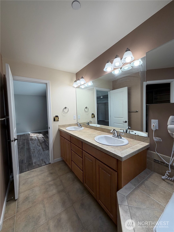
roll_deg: +2.1
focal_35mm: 14
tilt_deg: -2.1
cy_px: 116
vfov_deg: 102.1
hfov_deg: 85.7
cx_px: 87
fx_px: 94
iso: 64
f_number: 2.2
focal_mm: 2.22
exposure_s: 1/120
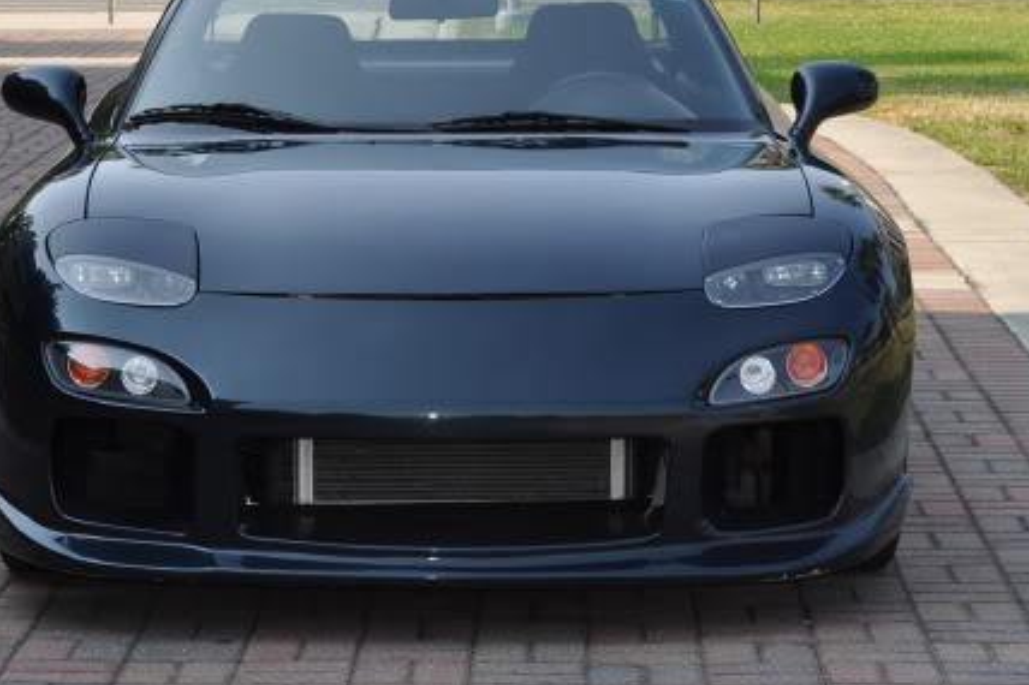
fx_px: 4398
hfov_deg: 13.3
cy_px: 268
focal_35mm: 154
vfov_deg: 8.9
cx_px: 432
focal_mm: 55
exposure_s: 1/200
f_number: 9
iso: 200
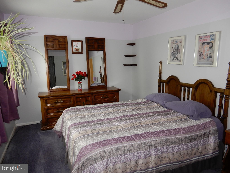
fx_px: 159
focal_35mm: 24
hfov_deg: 71.6
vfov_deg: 56.8
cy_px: 86
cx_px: 115
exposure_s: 1/30
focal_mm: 4.3
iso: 200
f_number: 3.4
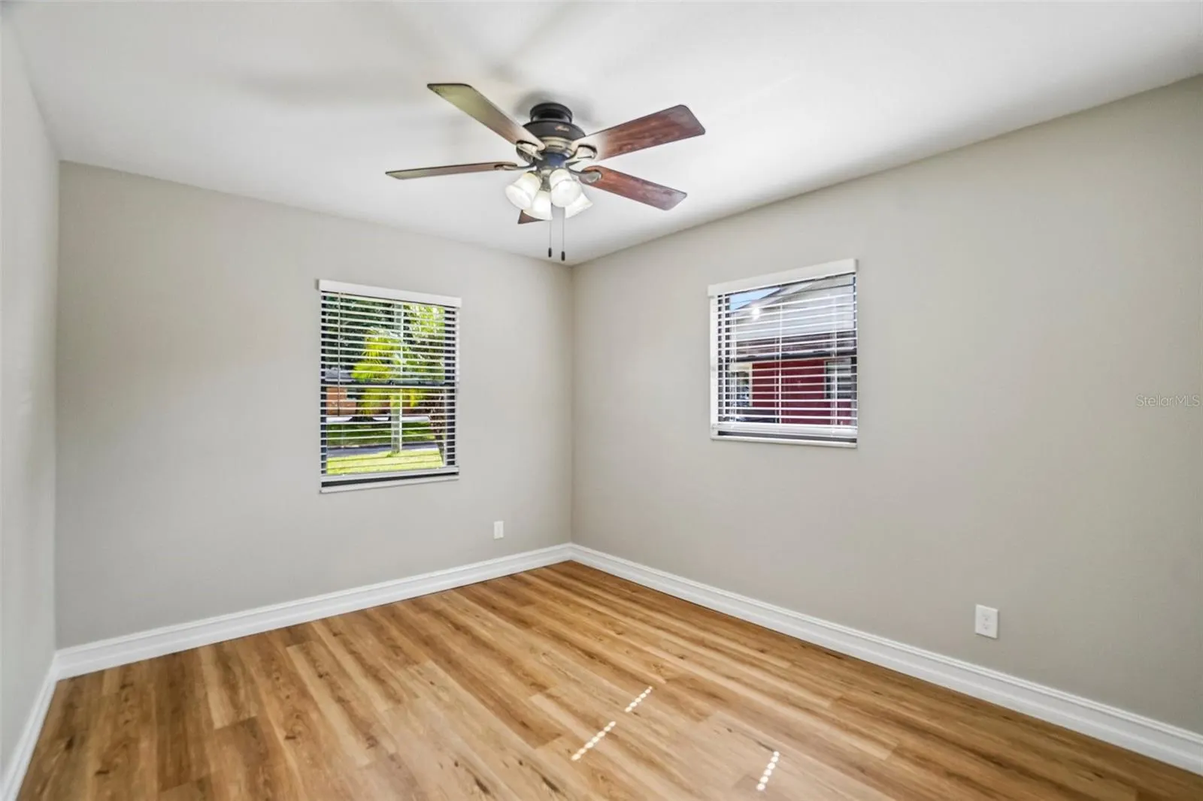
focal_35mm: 15
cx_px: 602
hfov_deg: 100.4
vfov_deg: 77.3
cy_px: 400
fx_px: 501
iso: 500
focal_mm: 10
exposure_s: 1/30
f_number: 8
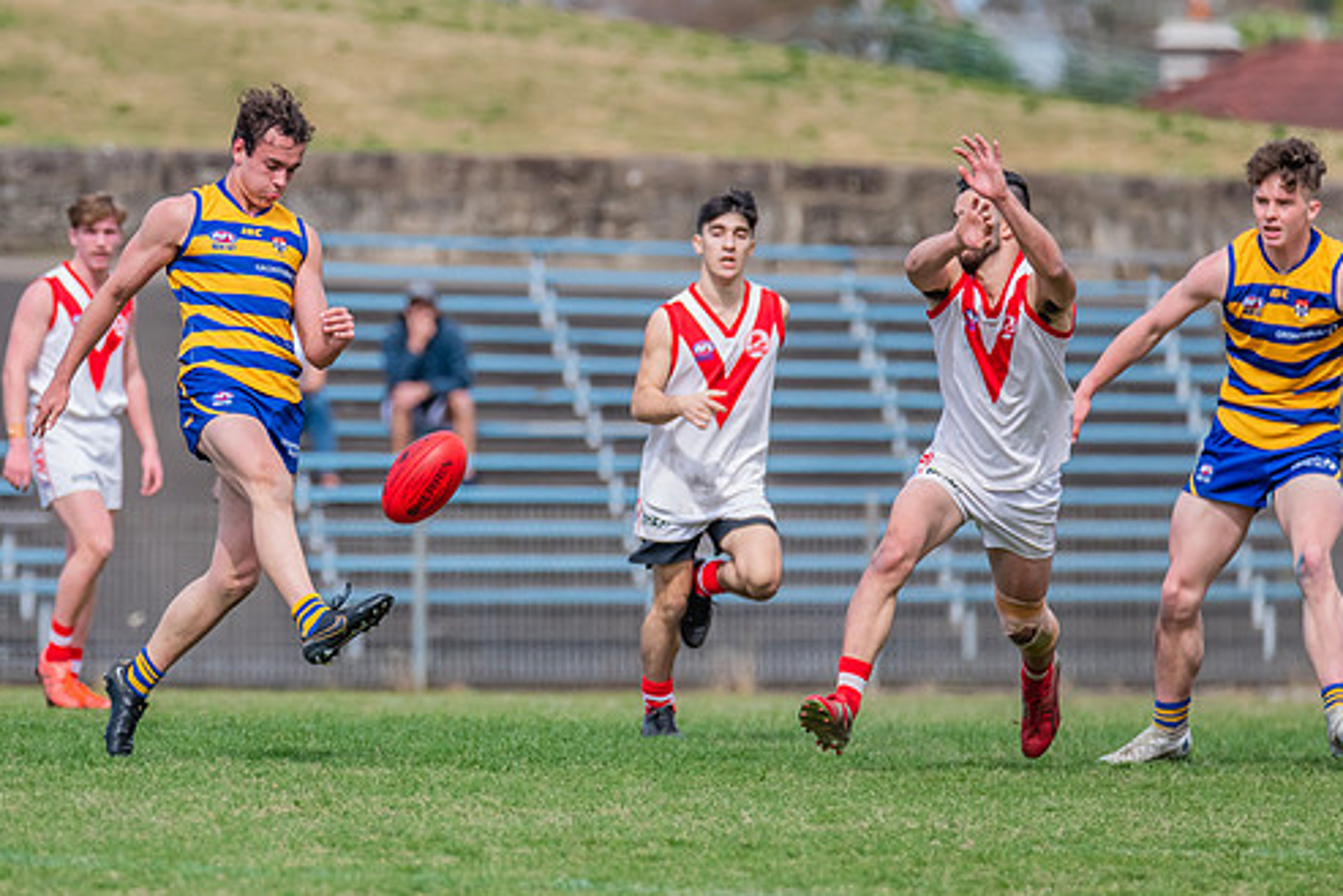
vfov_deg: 2.0
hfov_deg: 3.0
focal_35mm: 687
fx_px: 25635
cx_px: 440
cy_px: 406
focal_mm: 460
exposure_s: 1/1600
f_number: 8
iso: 800
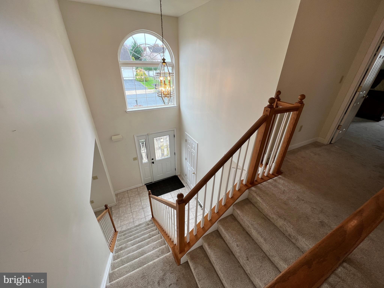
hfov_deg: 106.2
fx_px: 144
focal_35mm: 13
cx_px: 192
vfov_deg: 89.9
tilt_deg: -28.7
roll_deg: -1.5
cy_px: 144
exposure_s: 1/120
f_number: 1.8
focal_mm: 1.57
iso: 50
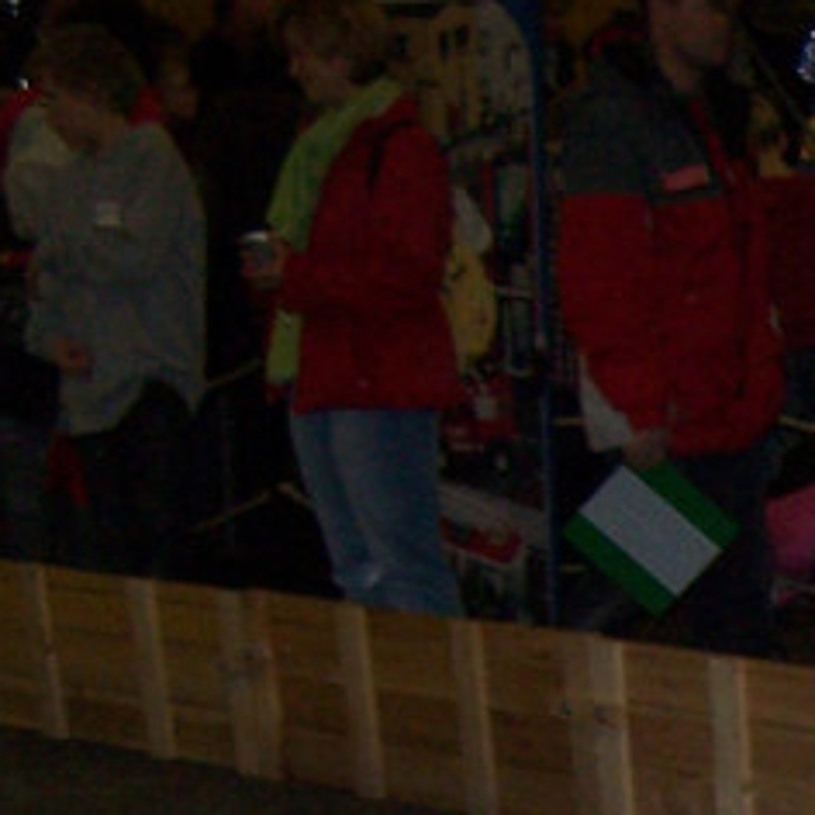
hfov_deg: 11.1
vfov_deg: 11.4
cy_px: 1267
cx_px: 1478
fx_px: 3889
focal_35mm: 146
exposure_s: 1/60
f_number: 2.8
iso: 140
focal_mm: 6.3
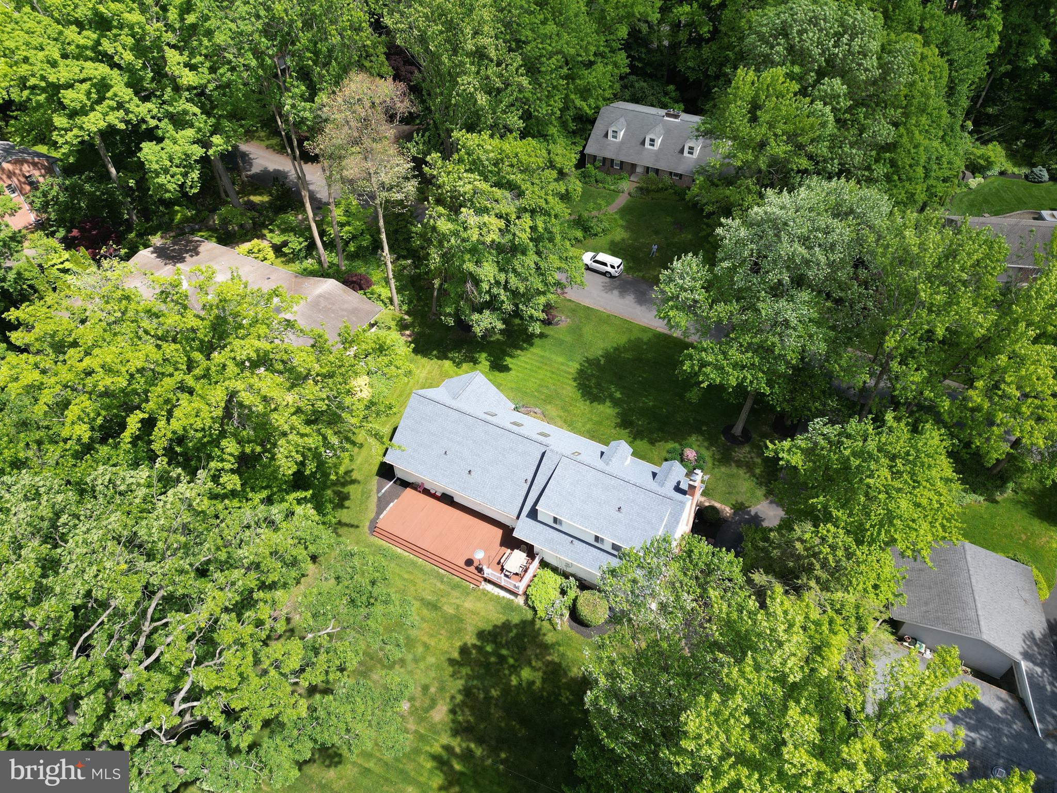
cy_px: 396
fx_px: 733
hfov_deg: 71.6
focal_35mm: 24
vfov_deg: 56.8
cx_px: 528
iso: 100
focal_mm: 6.72
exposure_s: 1/1250
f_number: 1.7
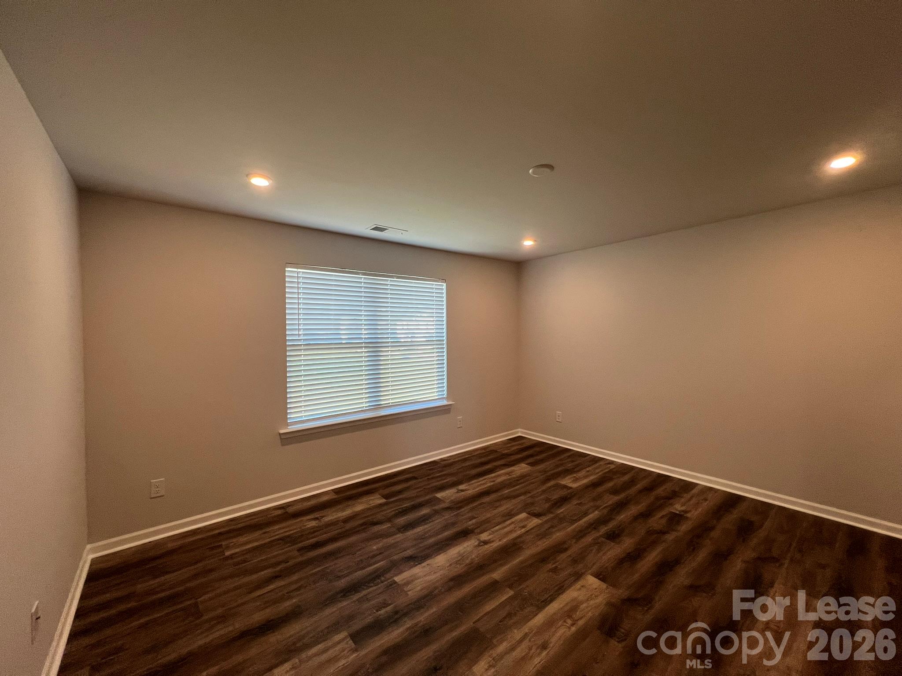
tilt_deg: -1.5
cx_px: 451
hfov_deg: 106.2
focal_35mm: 13
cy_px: 338
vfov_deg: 89.9
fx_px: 339
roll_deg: +0.5
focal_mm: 1.57
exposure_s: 1/120
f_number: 1.8
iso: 160
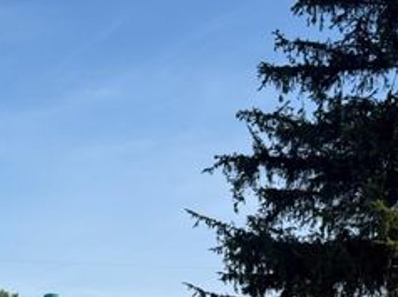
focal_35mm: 101
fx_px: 1160
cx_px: -18
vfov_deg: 14.4
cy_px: 301
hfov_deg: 18.8
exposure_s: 1/5208
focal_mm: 6.76
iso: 64
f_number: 1.78
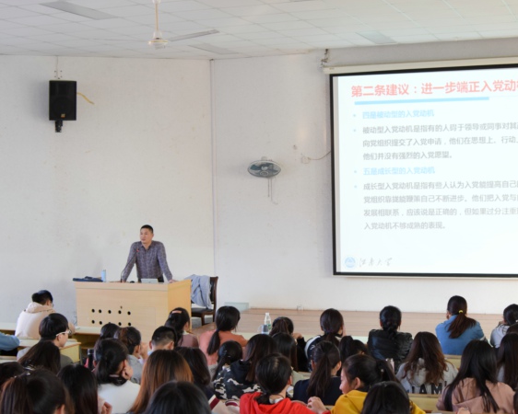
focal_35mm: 60
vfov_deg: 25.6
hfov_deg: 31.6
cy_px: 207
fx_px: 914
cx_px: 291
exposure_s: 1/60
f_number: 4
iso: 720
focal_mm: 35
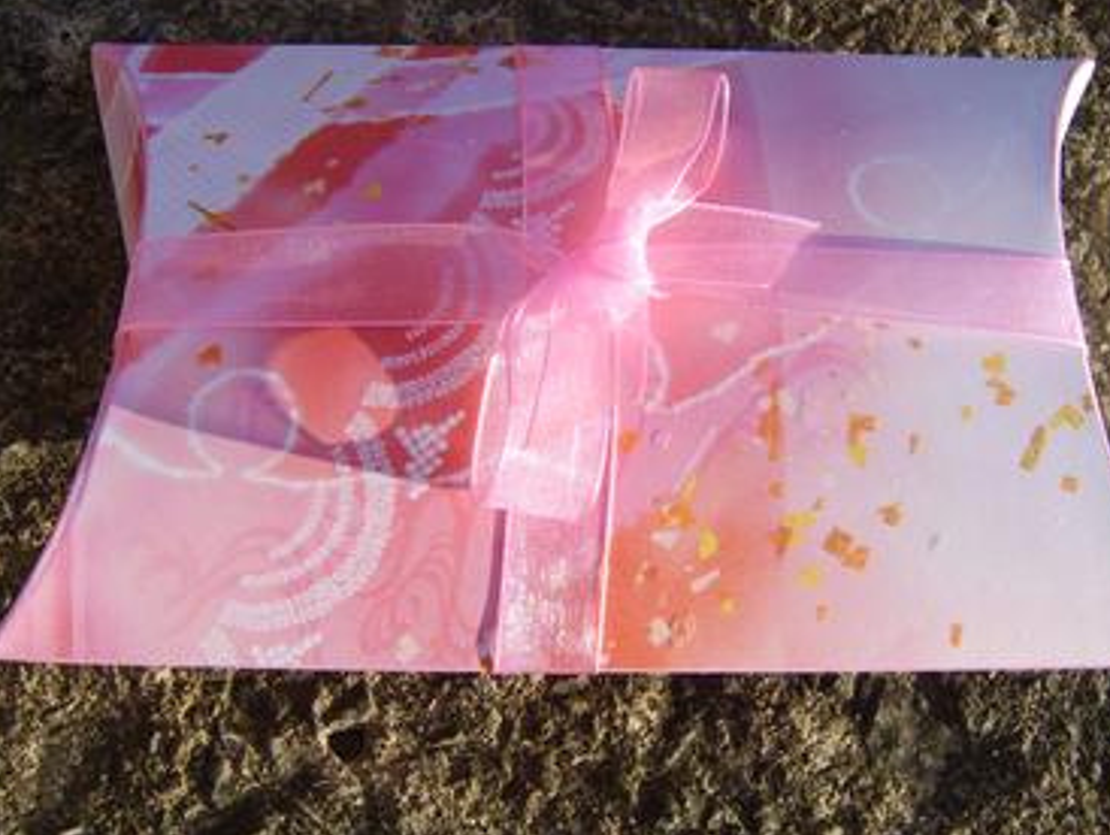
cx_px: 578
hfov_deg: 48.9
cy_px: 336
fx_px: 1220
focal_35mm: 38
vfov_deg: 37.6
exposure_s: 1/192
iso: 71
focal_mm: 8.13
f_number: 5.6
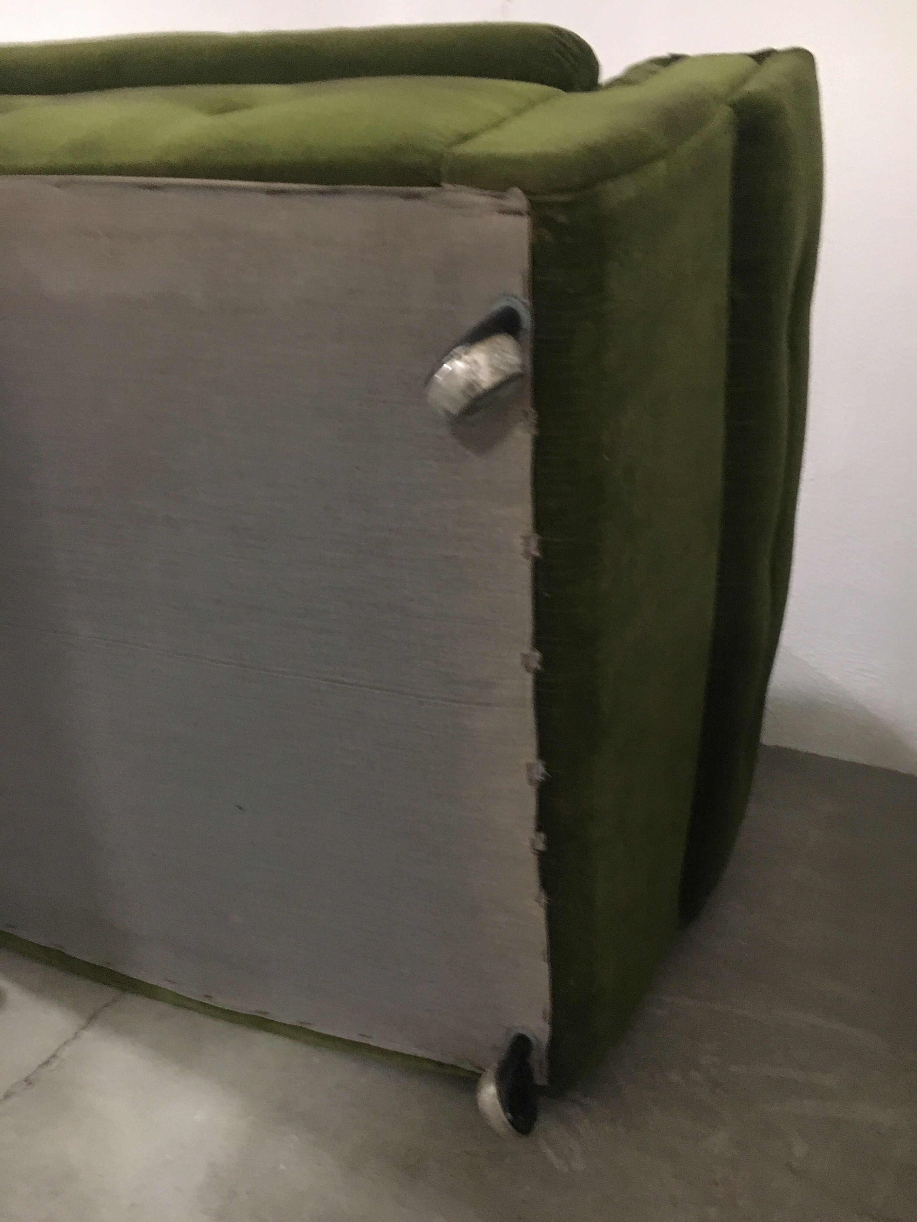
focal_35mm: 29
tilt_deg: -18.5
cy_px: 611
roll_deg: -0.3
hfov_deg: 48.2
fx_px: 1024
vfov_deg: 61.7
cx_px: 458
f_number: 2.2
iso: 400
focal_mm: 4.15
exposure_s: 1/17
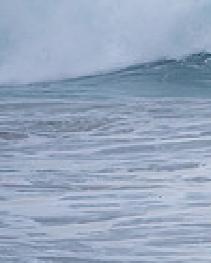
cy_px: 28
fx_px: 18402
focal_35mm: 2360
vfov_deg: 0.8
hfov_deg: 0.7
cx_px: 445
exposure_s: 1/1250
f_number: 5.6
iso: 500
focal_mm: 500
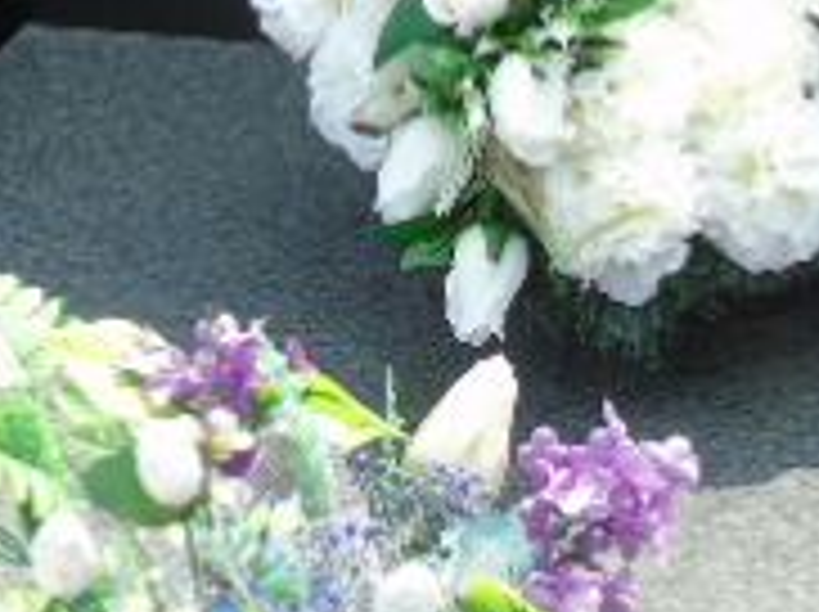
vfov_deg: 9.0
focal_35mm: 162
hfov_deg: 12.2
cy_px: -225
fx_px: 3828
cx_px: 500
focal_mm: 8.2
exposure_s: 1/320
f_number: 4.1
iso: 80
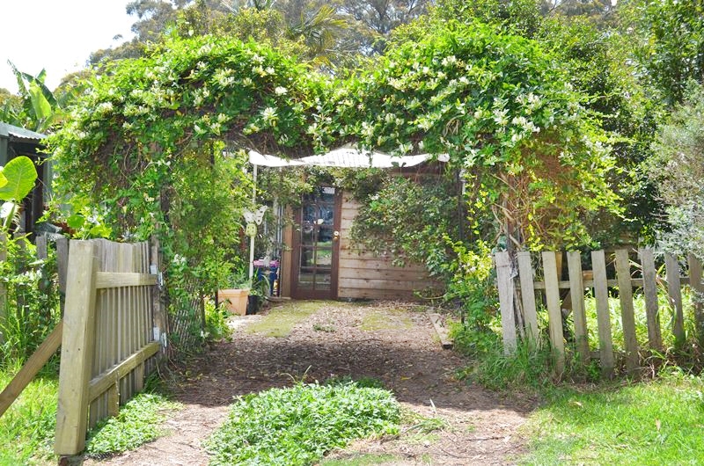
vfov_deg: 34.1
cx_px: 352
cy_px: 233
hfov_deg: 49.6
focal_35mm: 39
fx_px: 761
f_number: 8
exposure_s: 1/250
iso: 400
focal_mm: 26
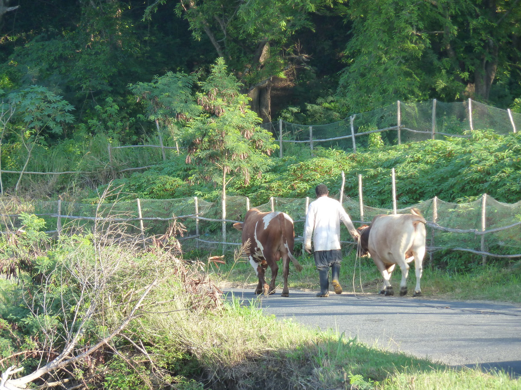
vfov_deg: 6.6
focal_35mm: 225
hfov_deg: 8.8
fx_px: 3386
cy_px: 195
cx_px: 260
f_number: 4.6
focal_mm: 37
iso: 160
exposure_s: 1/80
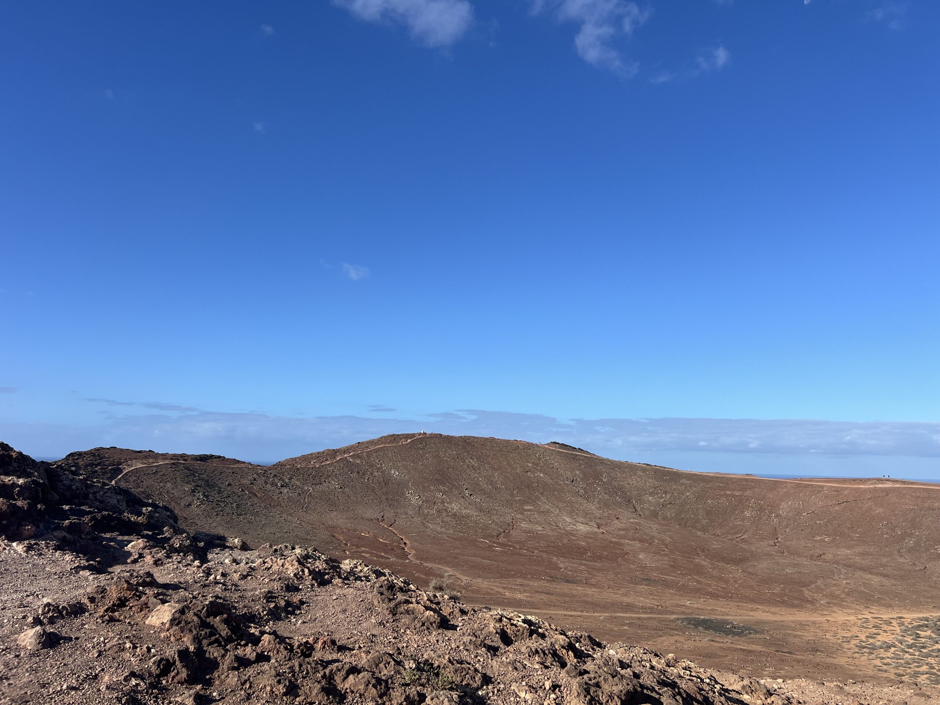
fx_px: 706
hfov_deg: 67.3
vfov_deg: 53.1
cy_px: 352
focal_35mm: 26
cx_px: 470
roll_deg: -1.9
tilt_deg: +11.0
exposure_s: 1/5319
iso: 50
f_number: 1.5
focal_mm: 5.7
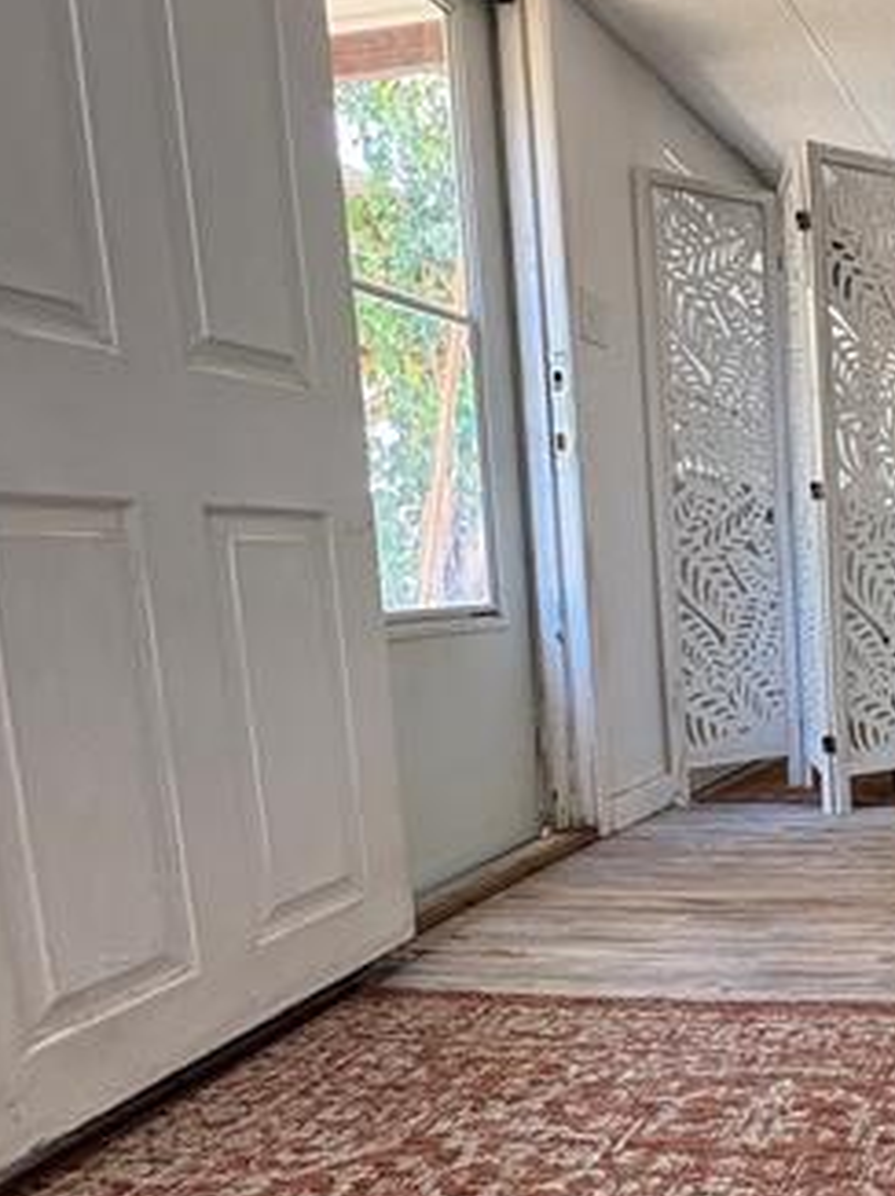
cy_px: 726
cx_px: 1009
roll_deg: +0.1
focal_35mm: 33
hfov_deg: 35.8
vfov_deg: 54.9
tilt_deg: -7.8
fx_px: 1139
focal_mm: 2.22
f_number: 2.2
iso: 125
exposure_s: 1/60
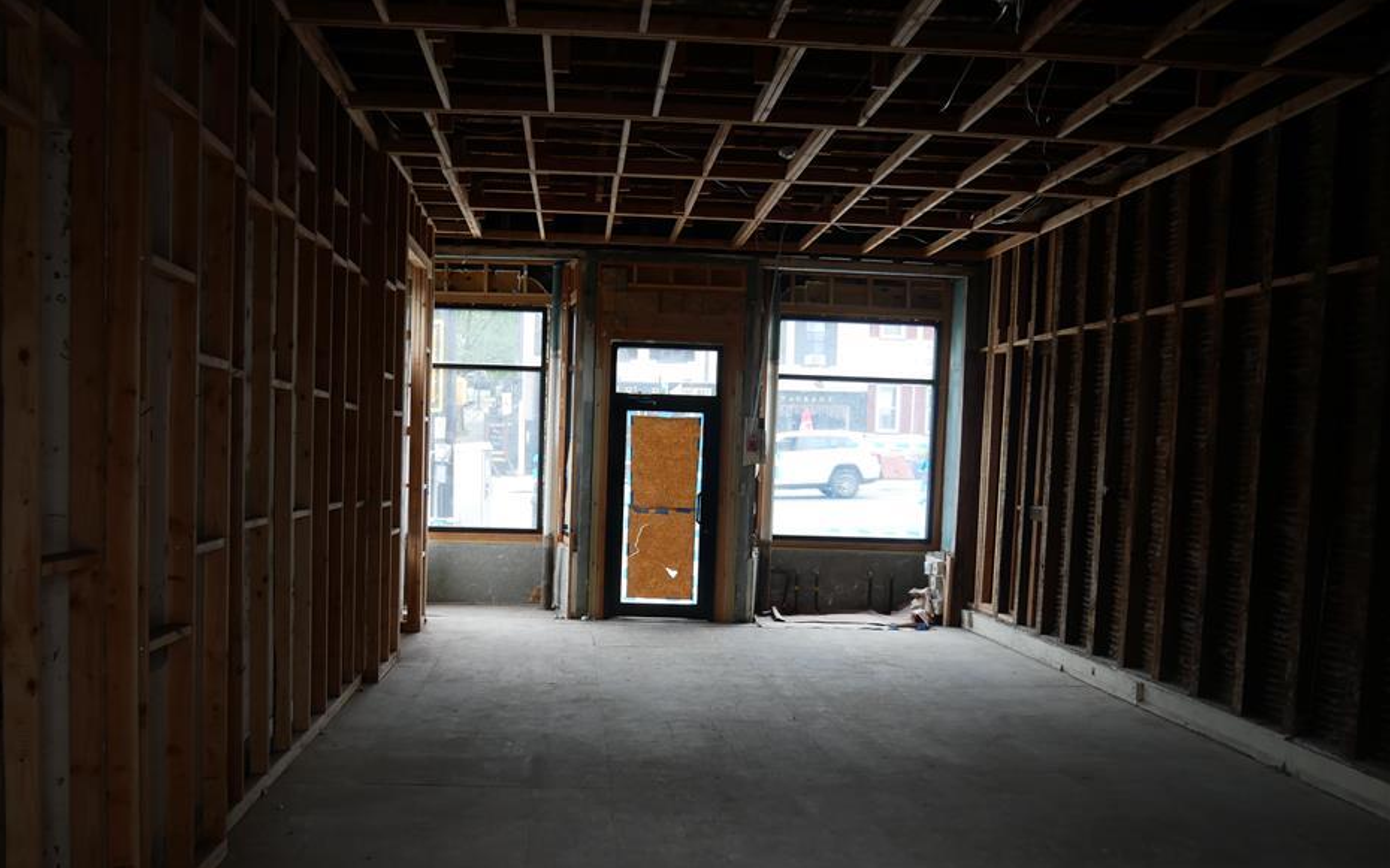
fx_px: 1061
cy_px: 514
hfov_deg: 66.3
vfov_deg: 44.3
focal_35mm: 28
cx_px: 627
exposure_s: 1/60
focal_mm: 12
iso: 320
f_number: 3.5
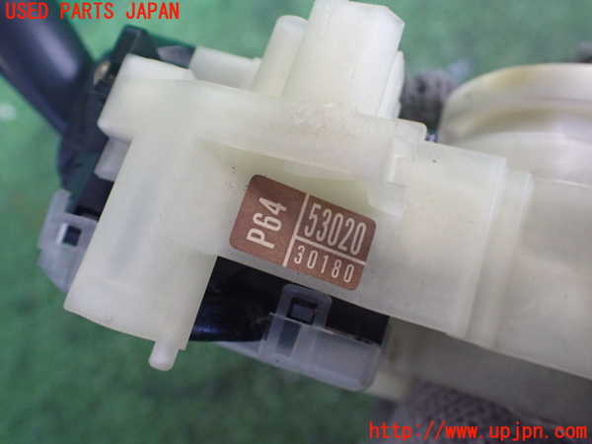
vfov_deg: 46.8
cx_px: 296
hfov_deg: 60.0
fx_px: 513
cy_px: 222
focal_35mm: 30
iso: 640
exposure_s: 1/125
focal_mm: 5.4
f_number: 2.3
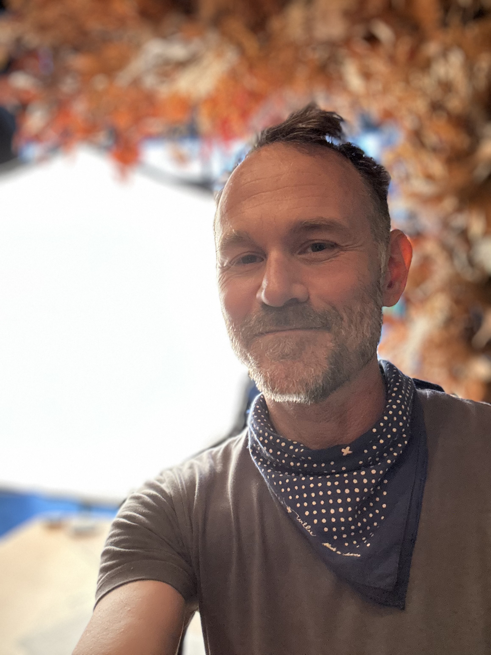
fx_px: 567
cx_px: 246
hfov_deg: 46.8
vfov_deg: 60.0
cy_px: 328
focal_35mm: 30
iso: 250
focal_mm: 2.69
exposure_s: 1/40
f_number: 1.9
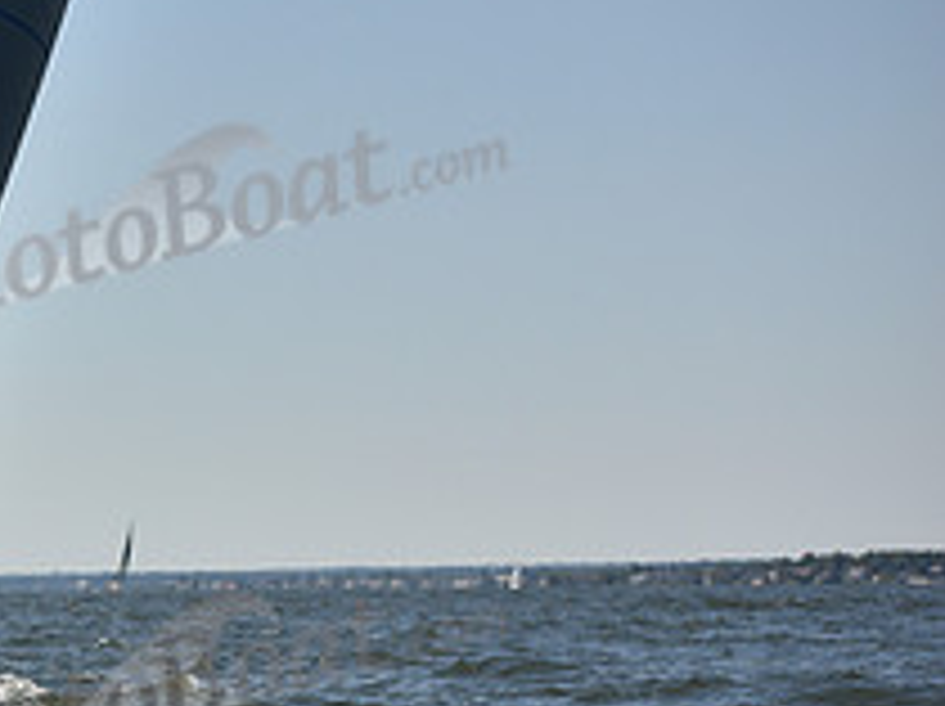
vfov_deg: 8.0
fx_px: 5072
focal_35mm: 186
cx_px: -356
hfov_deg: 10.4
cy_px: 515
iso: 250
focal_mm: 70
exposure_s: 1/1600
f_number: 4
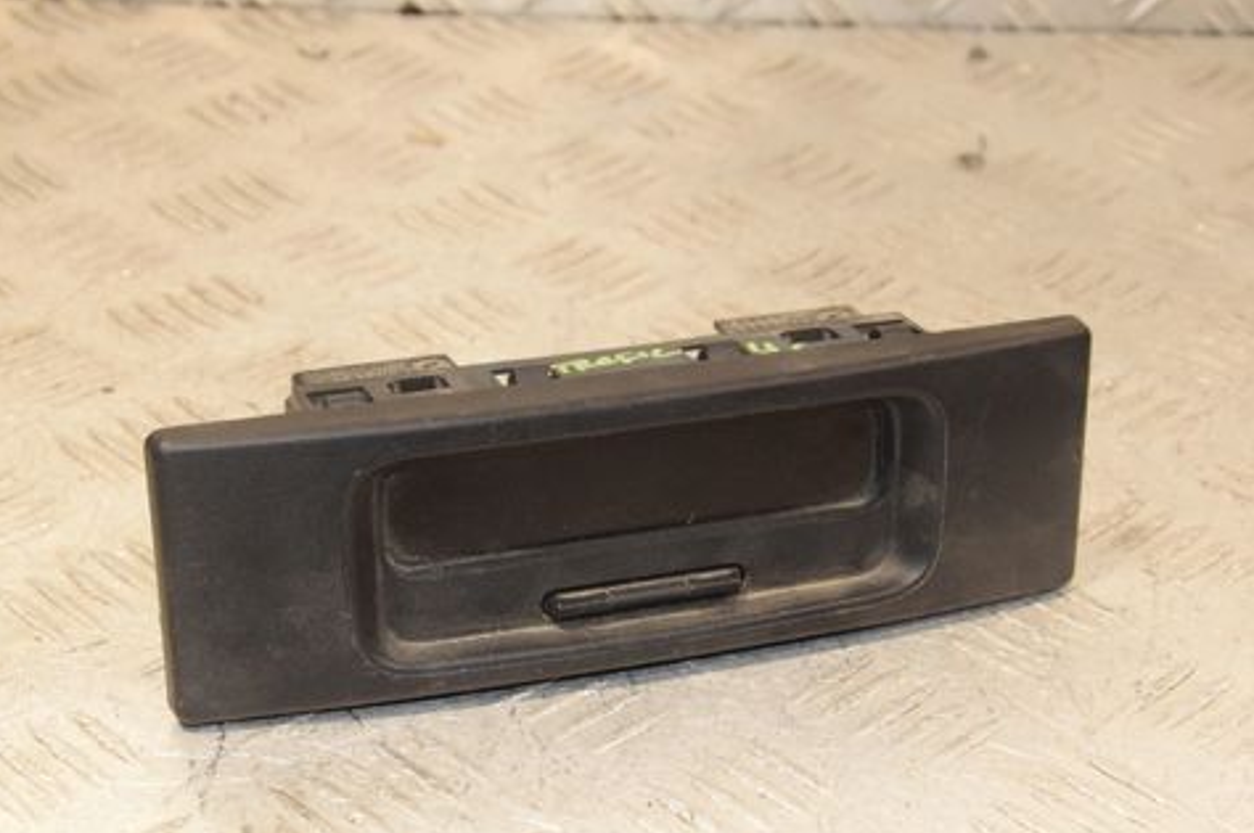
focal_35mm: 77
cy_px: 516
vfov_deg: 17.7
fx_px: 2679
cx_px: 585
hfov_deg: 26.3
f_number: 7.1
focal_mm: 38
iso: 1600
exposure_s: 1/200
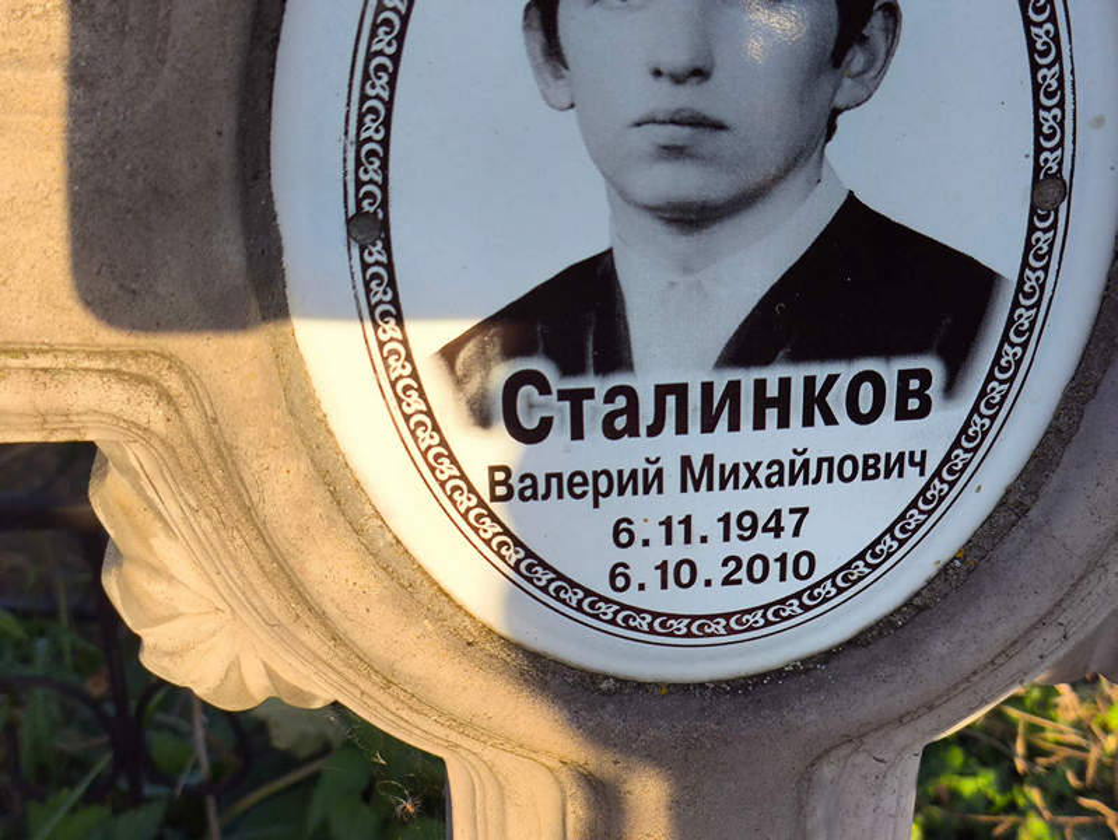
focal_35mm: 50
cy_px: 420
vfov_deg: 29.1
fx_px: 1616
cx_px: 559
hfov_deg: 38.2
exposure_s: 1/954
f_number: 1.7
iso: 50
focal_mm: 4.71
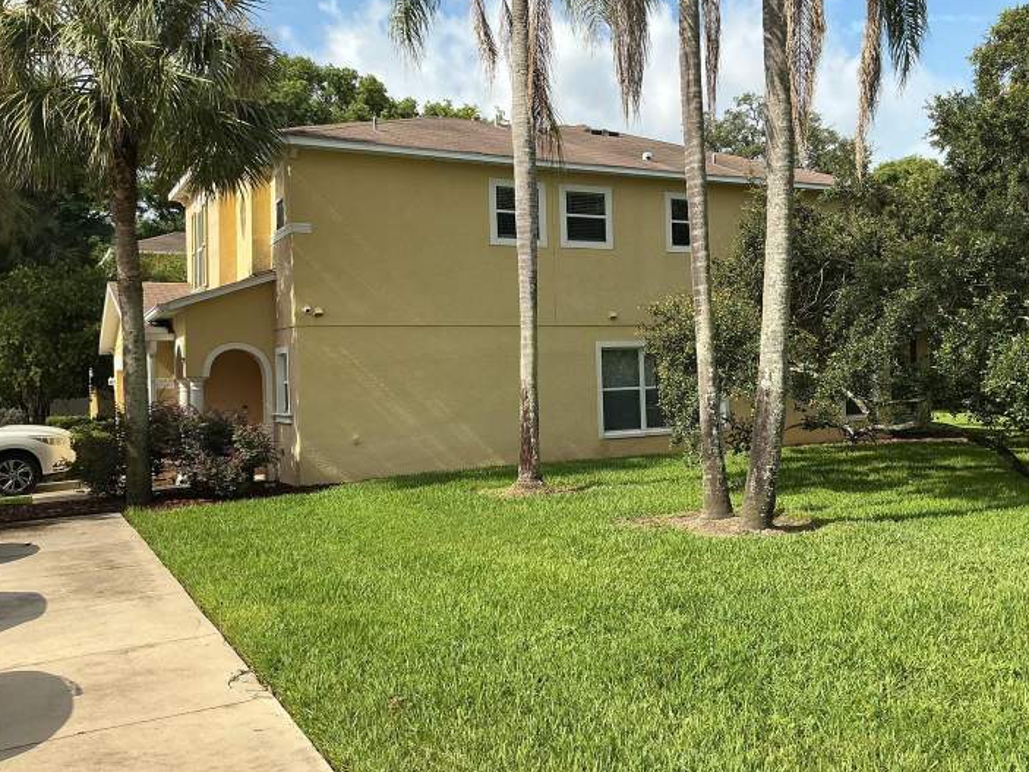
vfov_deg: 42.9
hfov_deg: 55.2
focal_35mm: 33
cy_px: 371
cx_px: 575
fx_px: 981
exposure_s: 1/1412
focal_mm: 3
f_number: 1.8
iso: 25
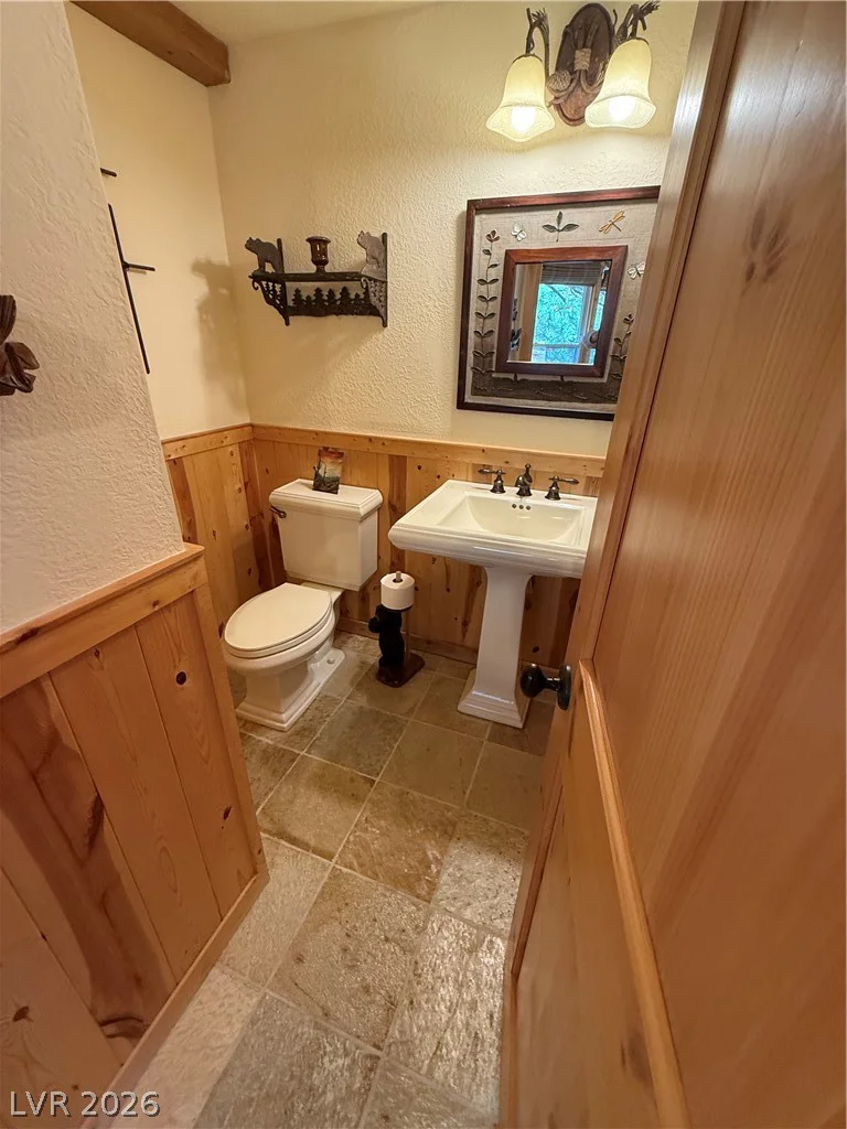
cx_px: 424
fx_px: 457
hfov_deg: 85.7
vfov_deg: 102.1
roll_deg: -2.5
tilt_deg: -25.6
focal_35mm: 14
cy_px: 564
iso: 320
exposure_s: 1/60
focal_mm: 2.22
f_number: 2.2
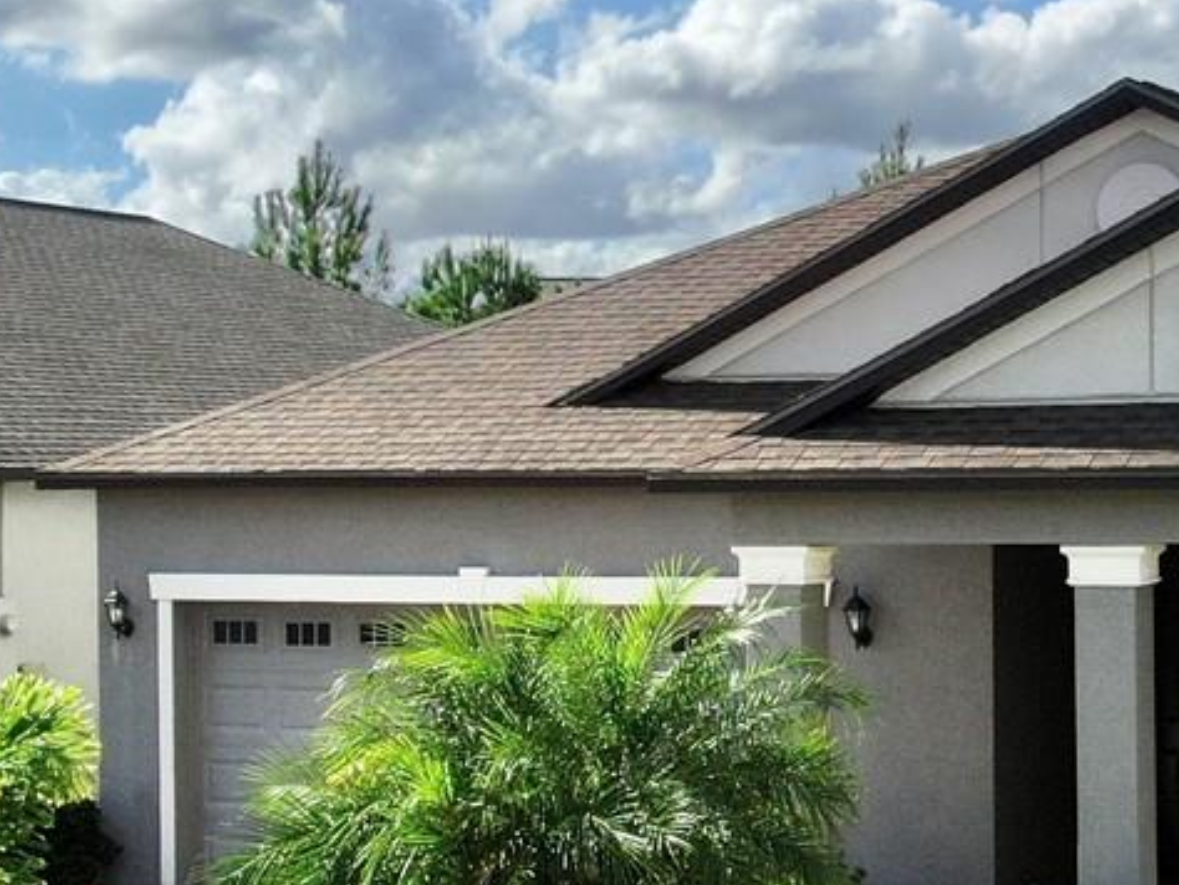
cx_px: 881
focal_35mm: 81
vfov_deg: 18.2
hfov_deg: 23.9
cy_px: 487
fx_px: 2760
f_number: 2.8
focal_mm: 4.39
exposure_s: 1/2000
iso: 110
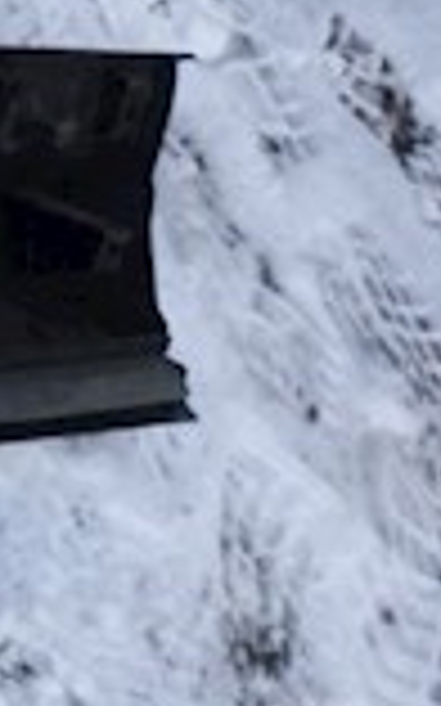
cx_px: -945
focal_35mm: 108
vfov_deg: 19.2
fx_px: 2079
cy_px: 229
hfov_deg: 9.2
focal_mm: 4.5
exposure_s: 1/250
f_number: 3.9
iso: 250
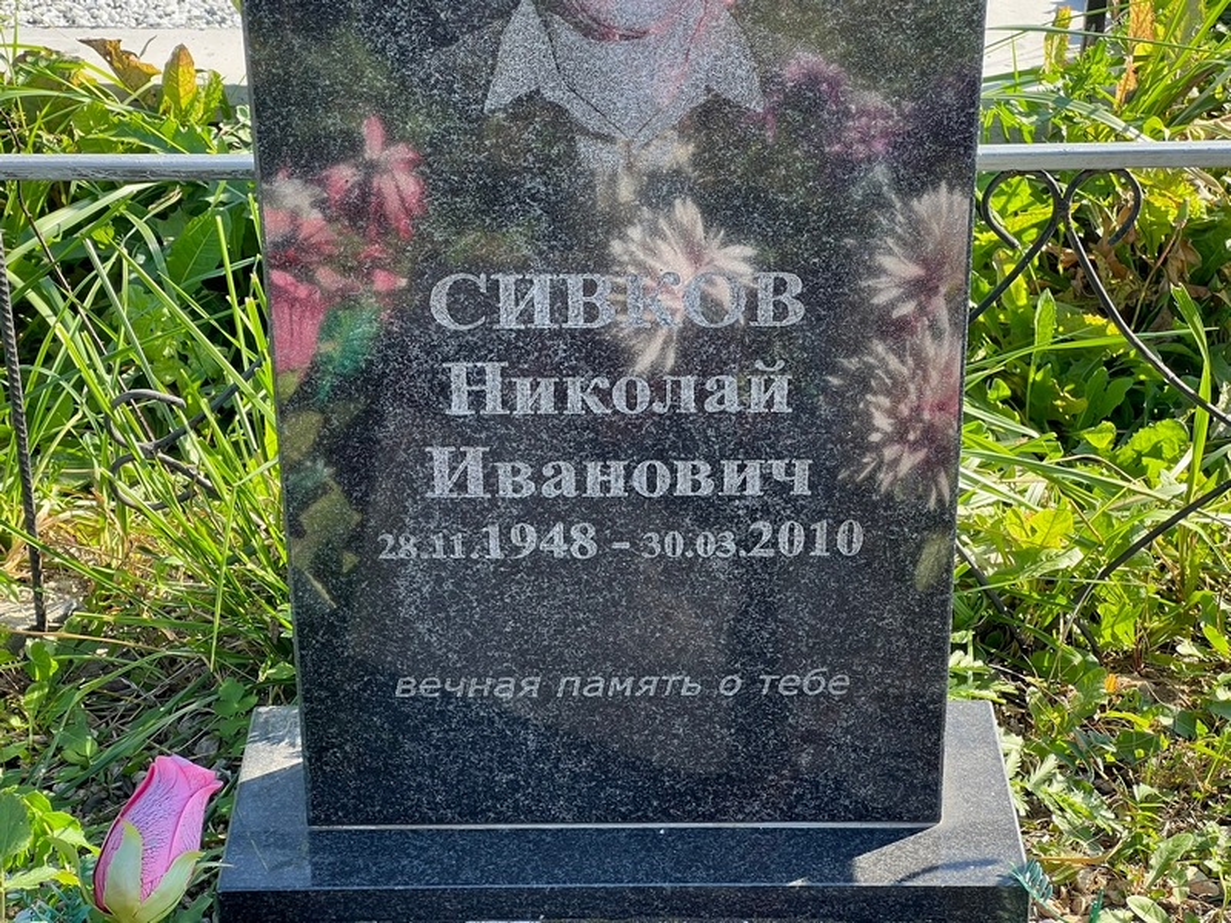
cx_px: 616
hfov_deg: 25.3
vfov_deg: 19.1
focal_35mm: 77
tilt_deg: -26.3
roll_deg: +0.8
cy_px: 462
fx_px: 2738
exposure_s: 1/123
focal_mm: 9
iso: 32
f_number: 2.8
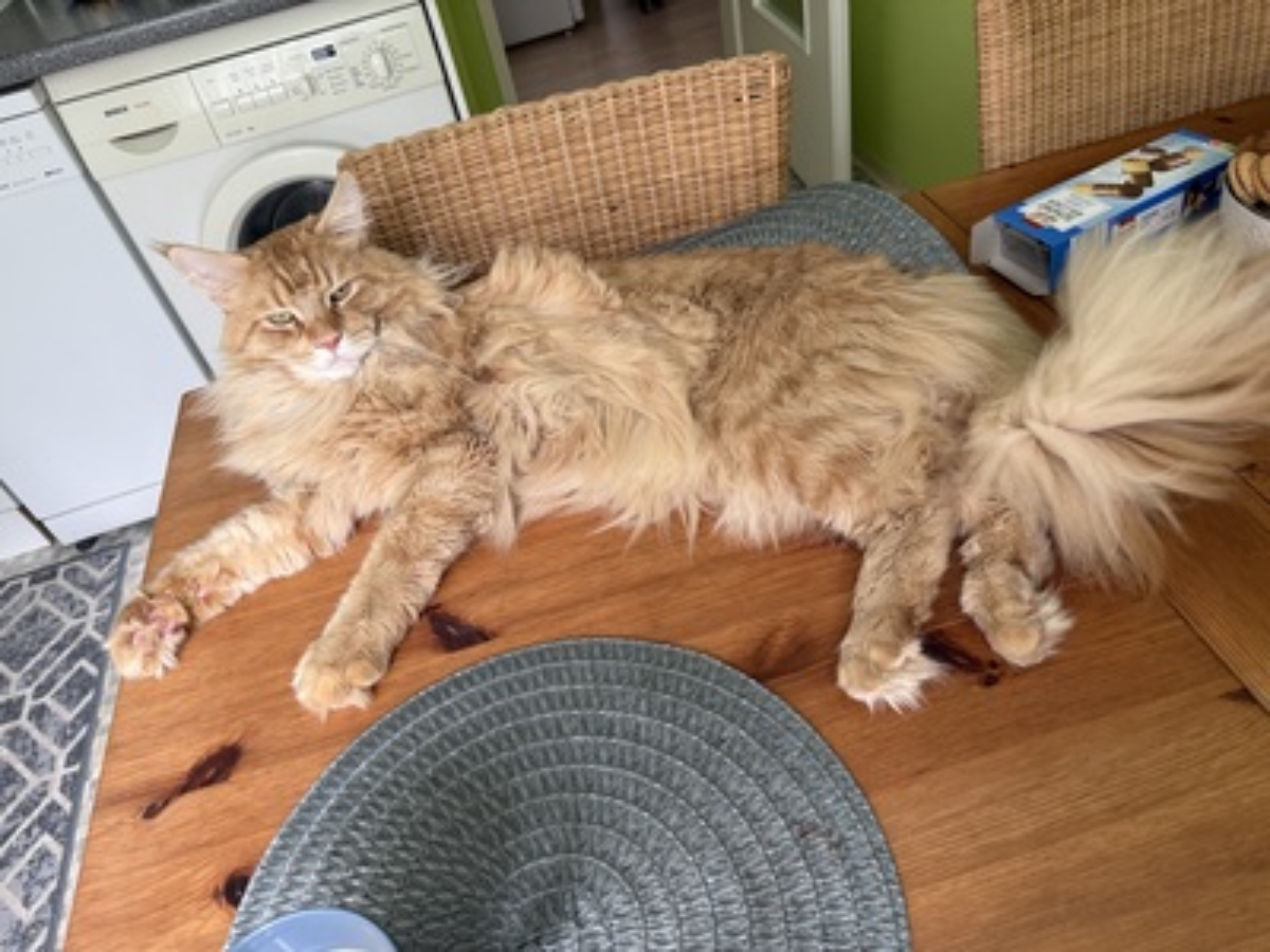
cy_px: 476
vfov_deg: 56.8
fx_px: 881
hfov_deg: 71.6
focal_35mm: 24
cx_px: 635
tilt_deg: -43.1
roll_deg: +13.0
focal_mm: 6.76
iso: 200
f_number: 1.78
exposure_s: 1/99
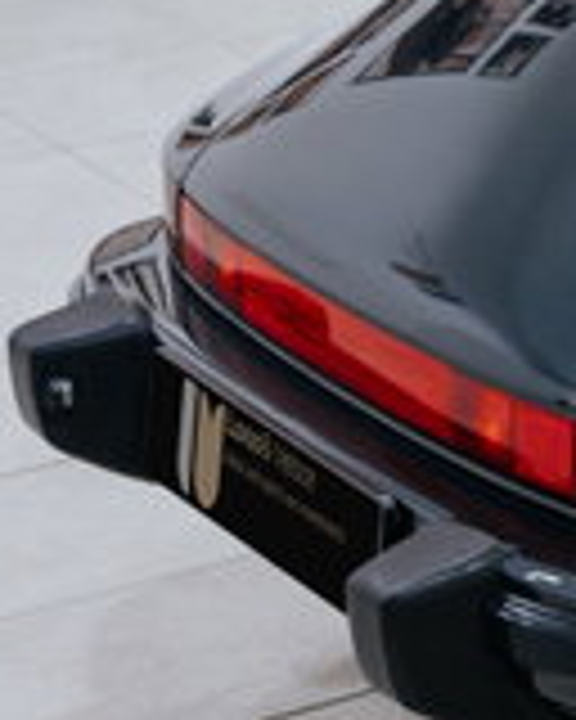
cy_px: 4
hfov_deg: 7.0
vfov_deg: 9.5
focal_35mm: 203
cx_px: 1546
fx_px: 4326
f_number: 4
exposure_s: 1/60
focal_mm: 45
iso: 1000
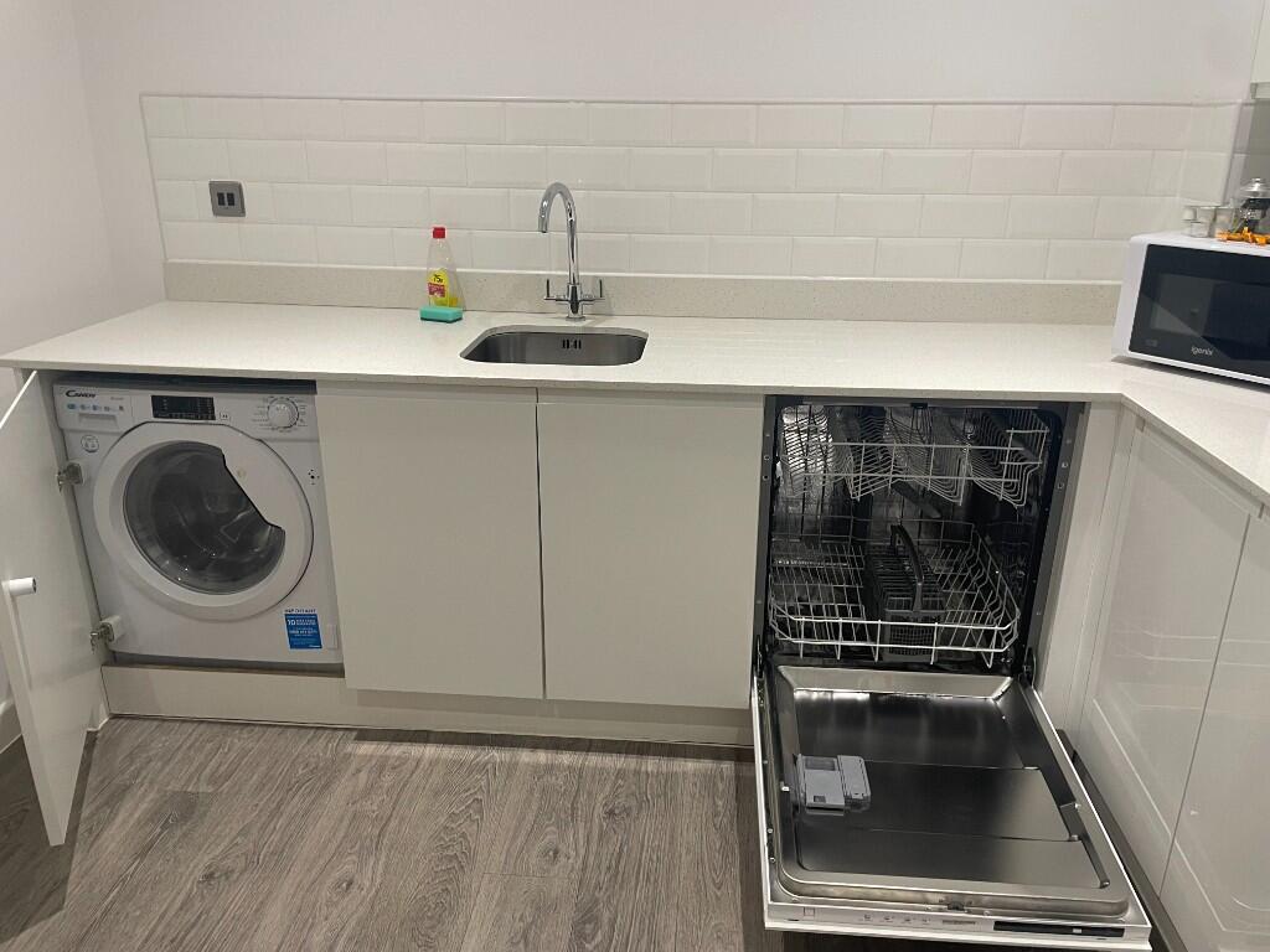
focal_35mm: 26
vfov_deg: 53.1
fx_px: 954
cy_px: 476
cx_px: 635
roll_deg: +0.7
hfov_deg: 67.3
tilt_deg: -19.7
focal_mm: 4.2
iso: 125
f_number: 1.6
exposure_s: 1/50
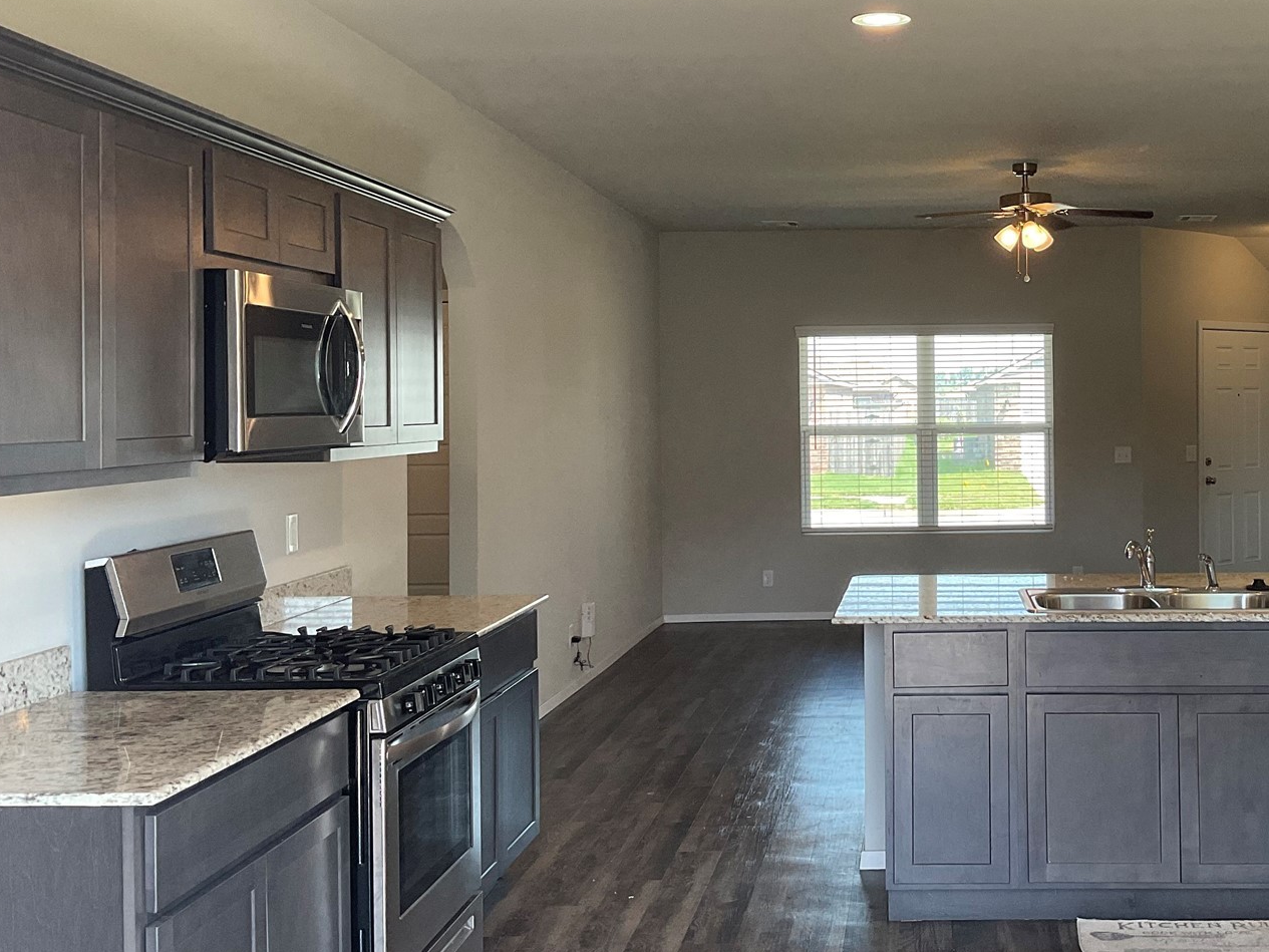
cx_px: 933
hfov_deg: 41.8
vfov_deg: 32.8
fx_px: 1613
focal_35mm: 44
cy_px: 402
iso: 50
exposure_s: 1/120
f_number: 1.8
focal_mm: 3
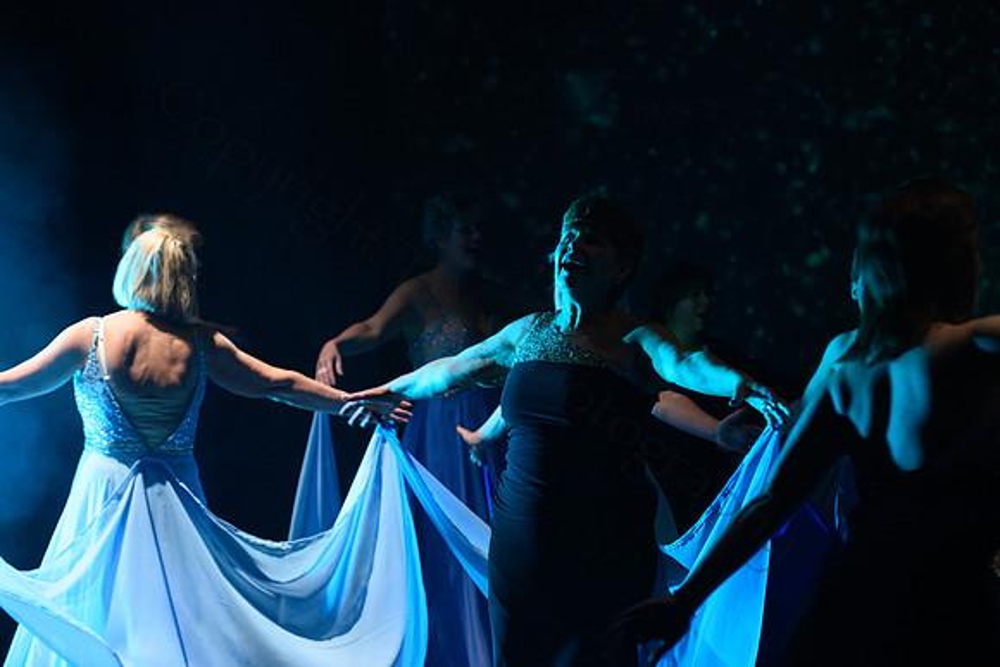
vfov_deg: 13.4
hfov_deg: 20.0
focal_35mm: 102
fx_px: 2834
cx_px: 500
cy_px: 334
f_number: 3.5
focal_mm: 102
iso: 1250
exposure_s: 1/160
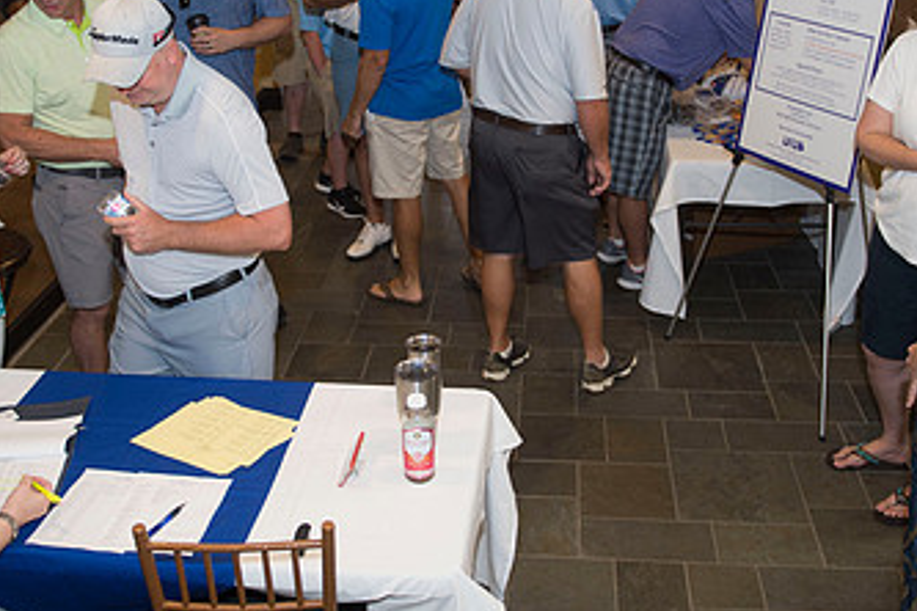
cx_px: 443
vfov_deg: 28.5
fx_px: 1197
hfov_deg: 41.9
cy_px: 204
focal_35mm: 47
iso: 800
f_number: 2.8
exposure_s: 1/160
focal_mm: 27
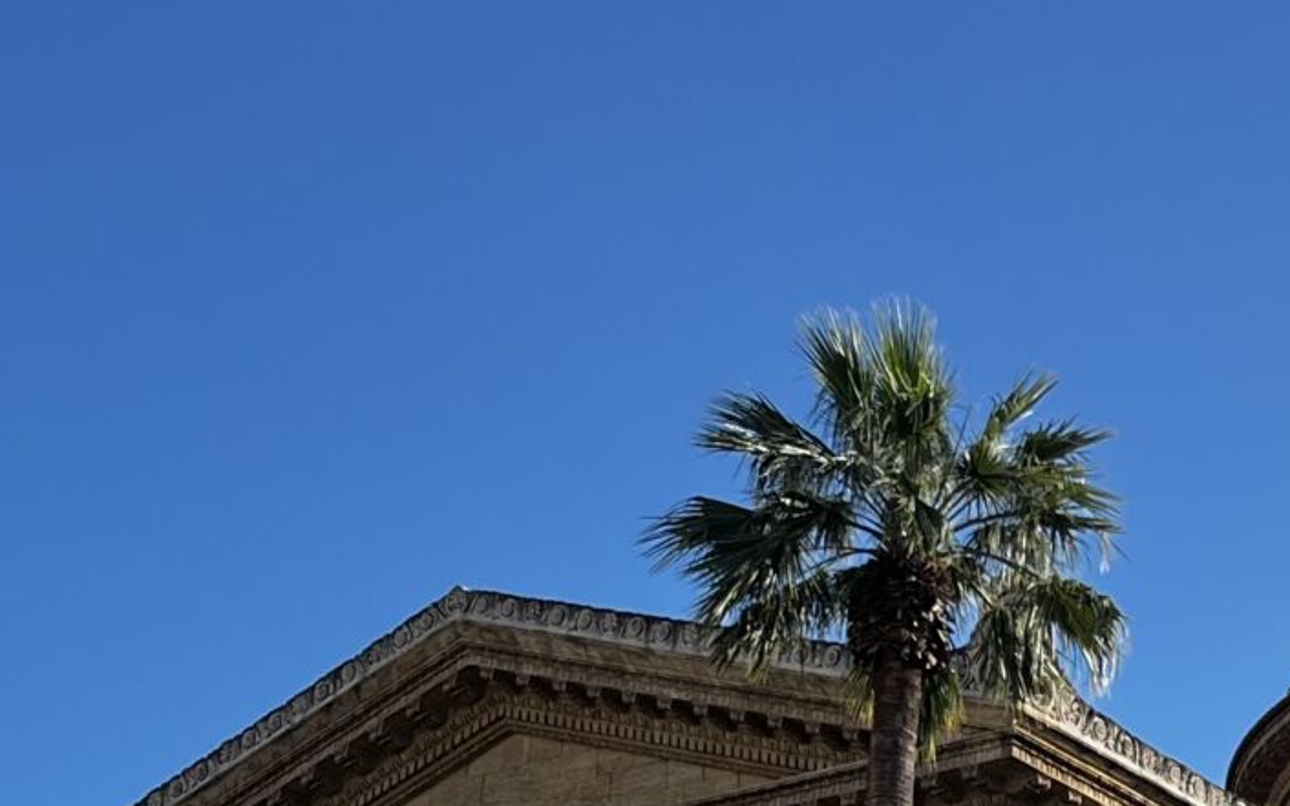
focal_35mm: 100
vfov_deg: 12.2
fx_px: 3515
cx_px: 1462
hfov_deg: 19.8
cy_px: 1367
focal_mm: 5.1
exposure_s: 1/1647
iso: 50
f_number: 1.6
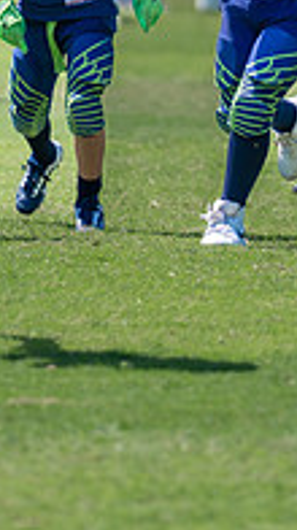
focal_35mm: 679
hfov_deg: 1.8
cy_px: -27
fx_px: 9523
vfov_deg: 3.2
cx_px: 219
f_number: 2.8
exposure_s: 1/1250
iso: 100
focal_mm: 200
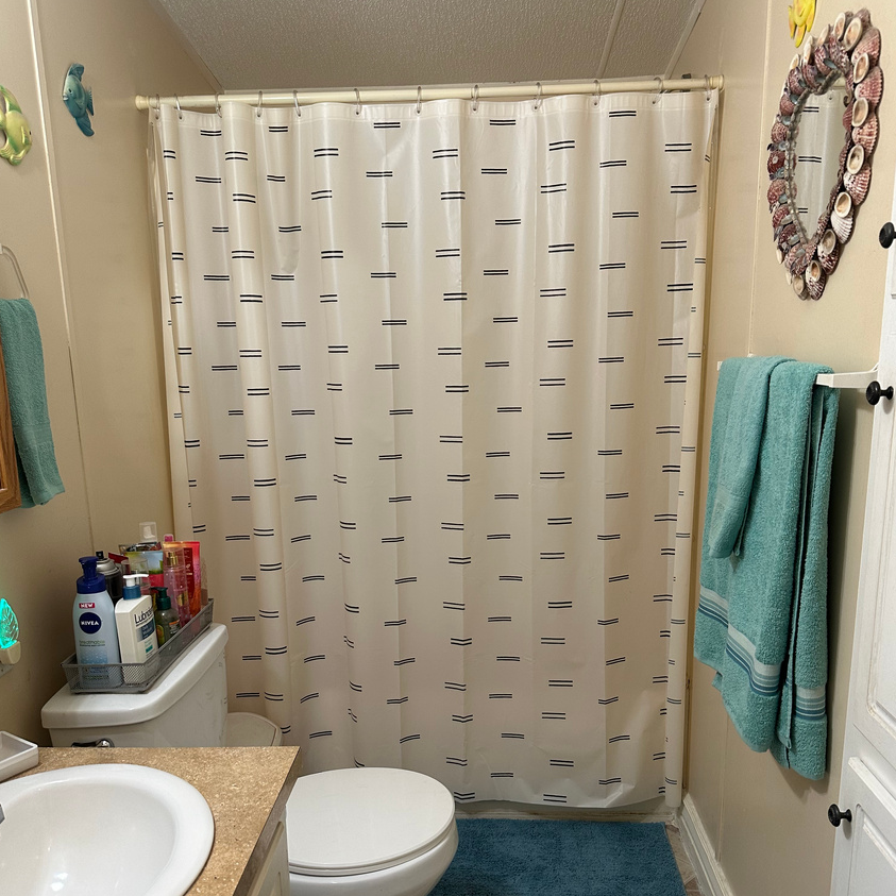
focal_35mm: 29
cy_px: 517
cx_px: 443
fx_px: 849
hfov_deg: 55.6
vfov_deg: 55.4
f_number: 1.78
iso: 160
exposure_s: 1/60
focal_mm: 6.86
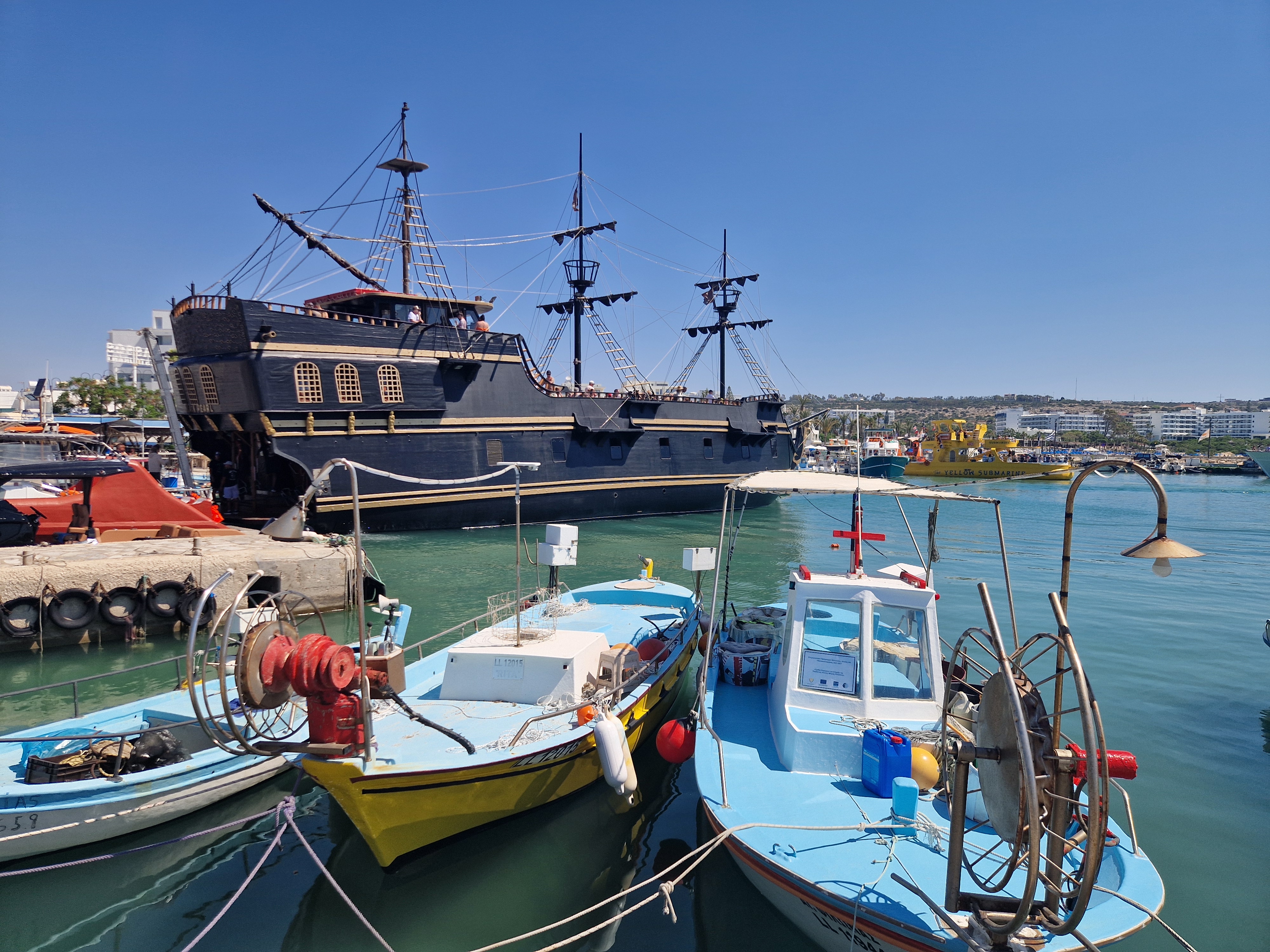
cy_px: 476
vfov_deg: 58.9
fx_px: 844
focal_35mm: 23
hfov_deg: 73.9
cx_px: 635
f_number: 1.8
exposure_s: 1/2408
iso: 50
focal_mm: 5.4
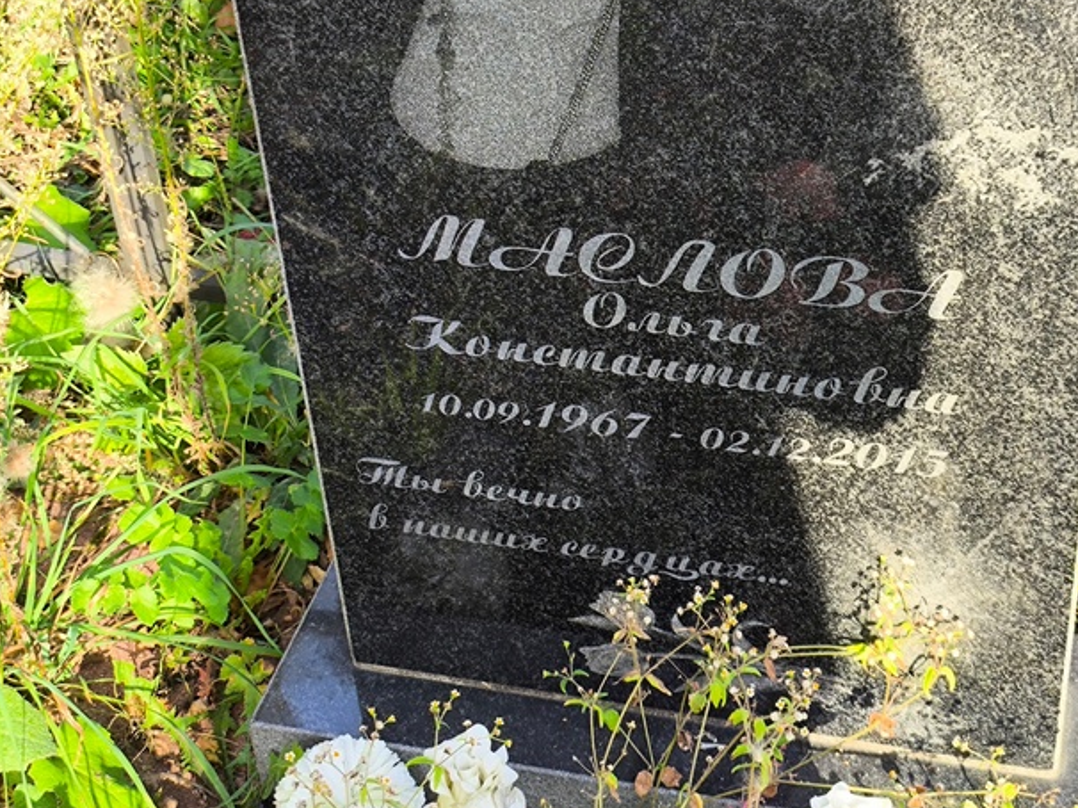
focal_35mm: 66
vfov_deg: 22.2
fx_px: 2055
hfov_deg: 29.3
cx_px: 661
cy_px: 283
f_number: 1.7
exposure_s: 1/338
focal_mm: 4.71
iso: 50
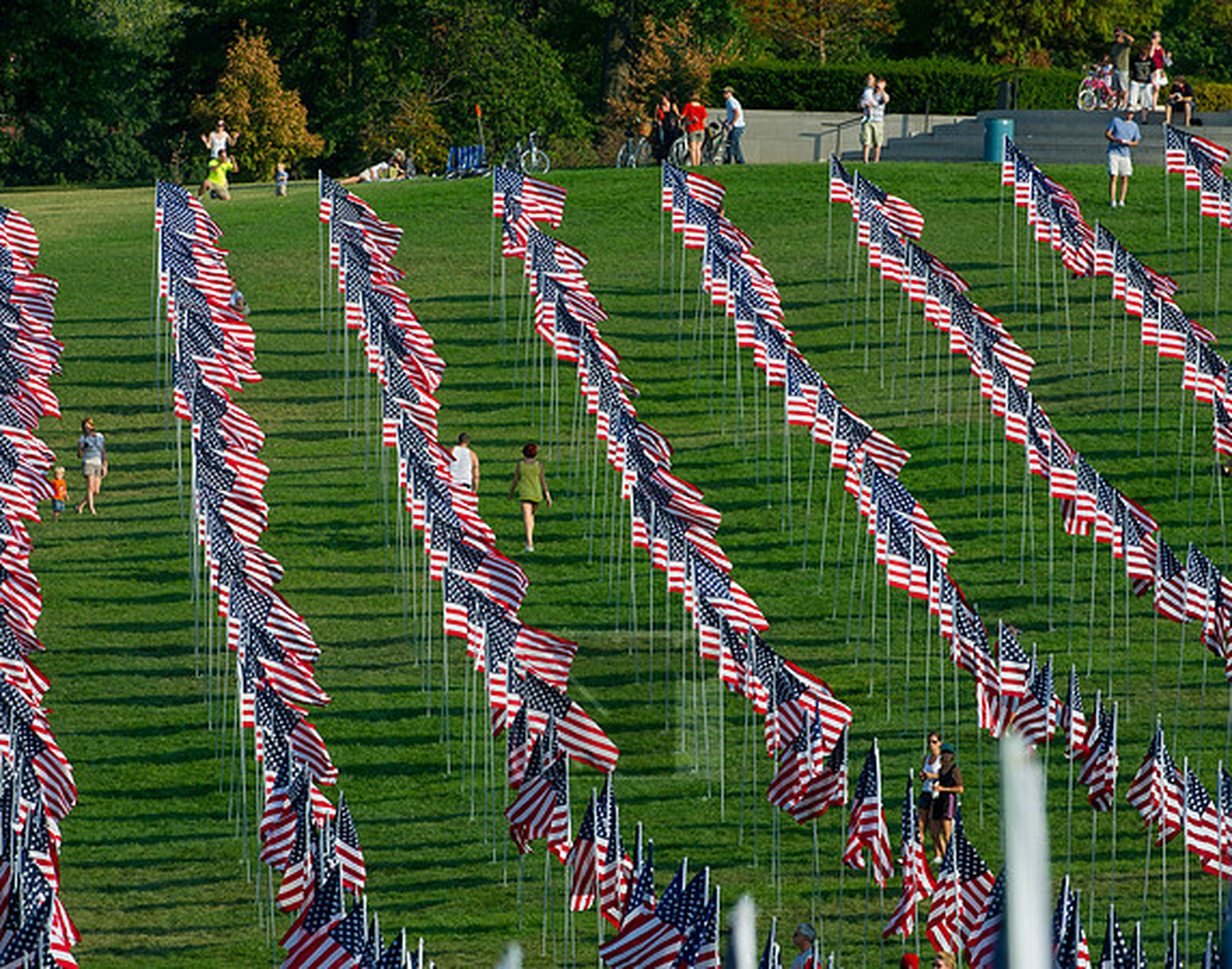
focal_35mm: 374
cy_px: 481
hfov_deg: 5.2
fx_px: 13534
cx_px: 638
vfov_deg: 4.1
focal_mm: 330
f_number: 11
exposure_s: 1/320
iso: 320
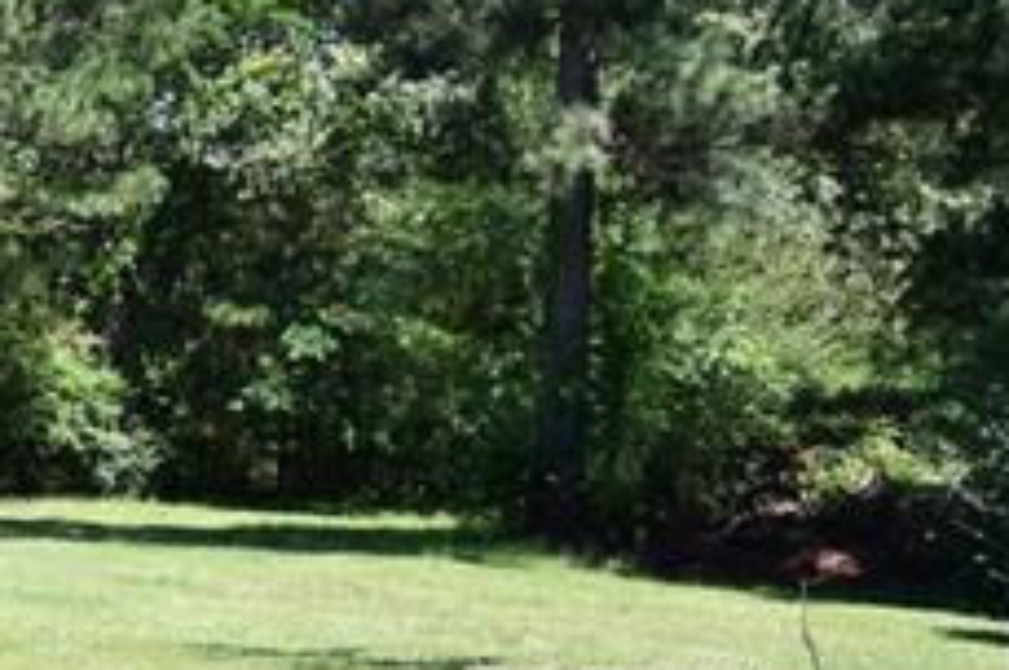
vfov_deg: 16.2
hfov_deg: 21.5
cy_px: 467
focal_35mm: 84
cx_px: -357
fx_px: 2351
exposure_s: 1/250
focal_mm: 20
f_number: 6.3
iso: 200
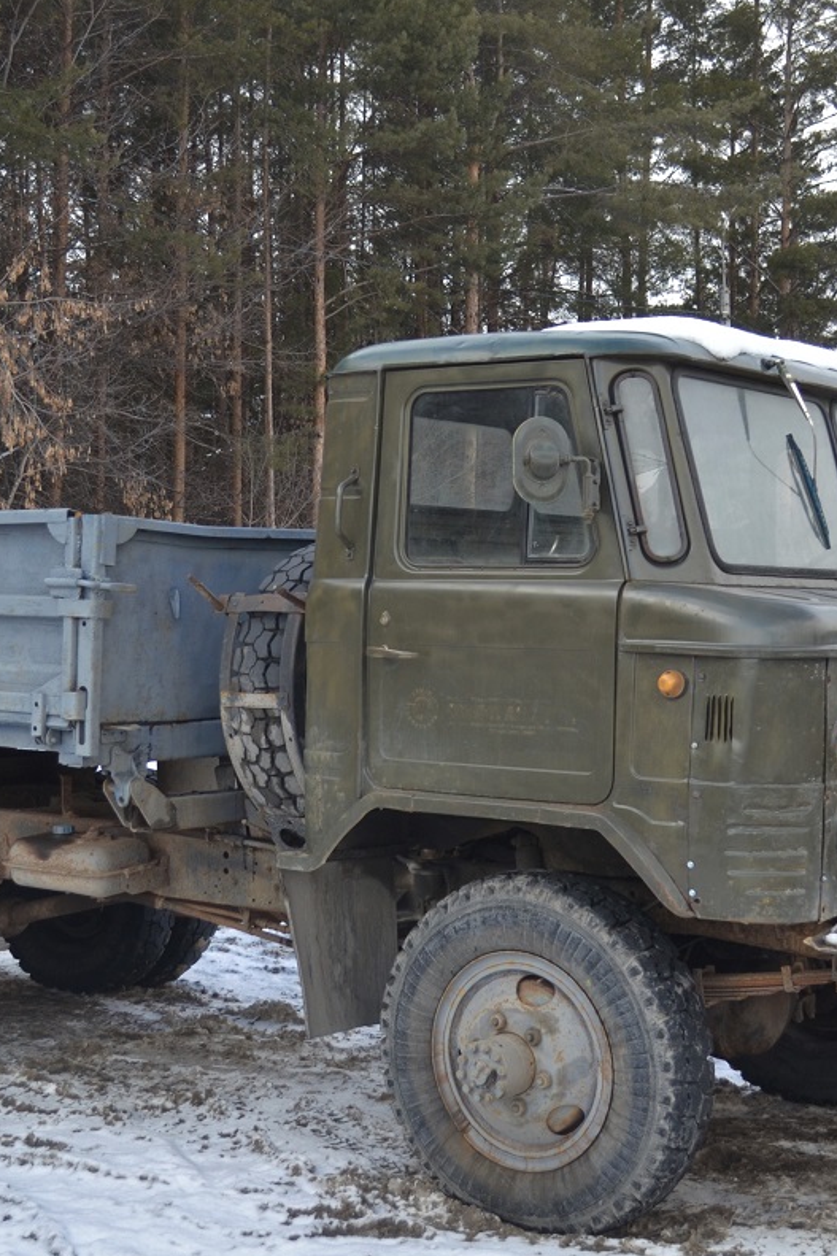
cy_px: 629
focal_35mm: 50
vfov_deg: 39.6
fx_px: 1744
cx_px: 359
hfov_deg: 27.0
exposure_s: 1/200
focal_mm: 22
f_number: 4
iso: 100
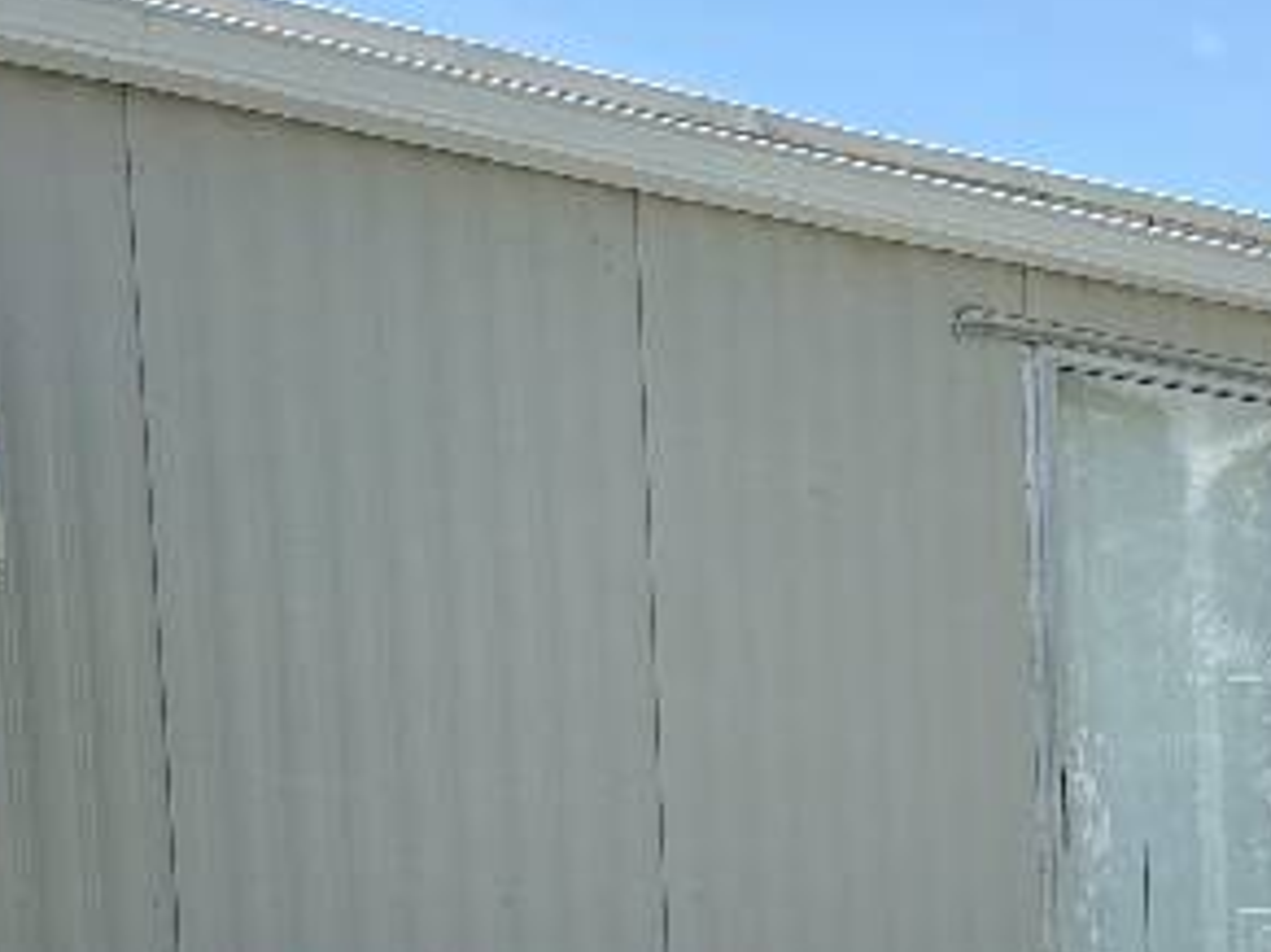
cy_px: 1146
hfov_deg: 23.5
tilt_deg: -5.0
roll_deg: +1.5
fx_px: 2789
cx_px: 1511
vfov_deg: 18.4
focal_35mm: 76
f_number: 1.6
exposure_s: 1/4065
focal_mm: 5.96
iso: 50
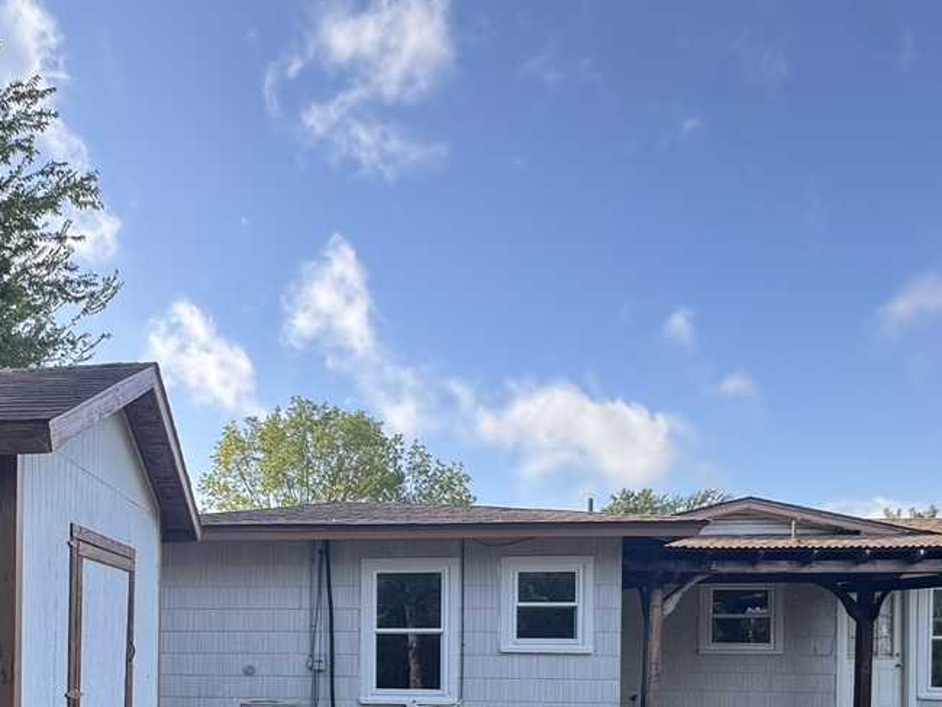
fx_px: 844
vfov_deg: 41.3
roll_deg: -1.4
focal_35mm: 31
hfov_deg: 54.5
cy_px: 656
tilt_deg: +1.4
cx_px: 196
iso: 40
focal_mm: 2.22
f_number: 2.2
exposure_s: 1/309
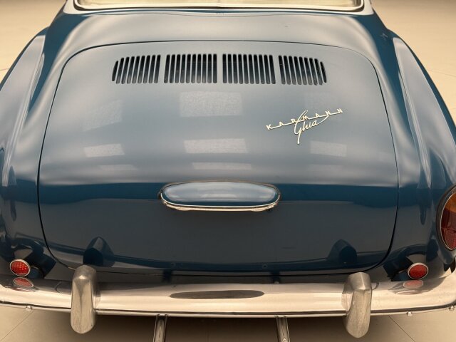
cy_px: 171
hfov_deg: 39.7
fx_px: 632
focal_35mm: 48
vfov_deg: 30.3
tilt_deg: -25.2
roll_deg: -0.3
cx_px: 228
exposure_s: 1/99
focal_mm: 6.76
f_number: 1.78
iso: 125
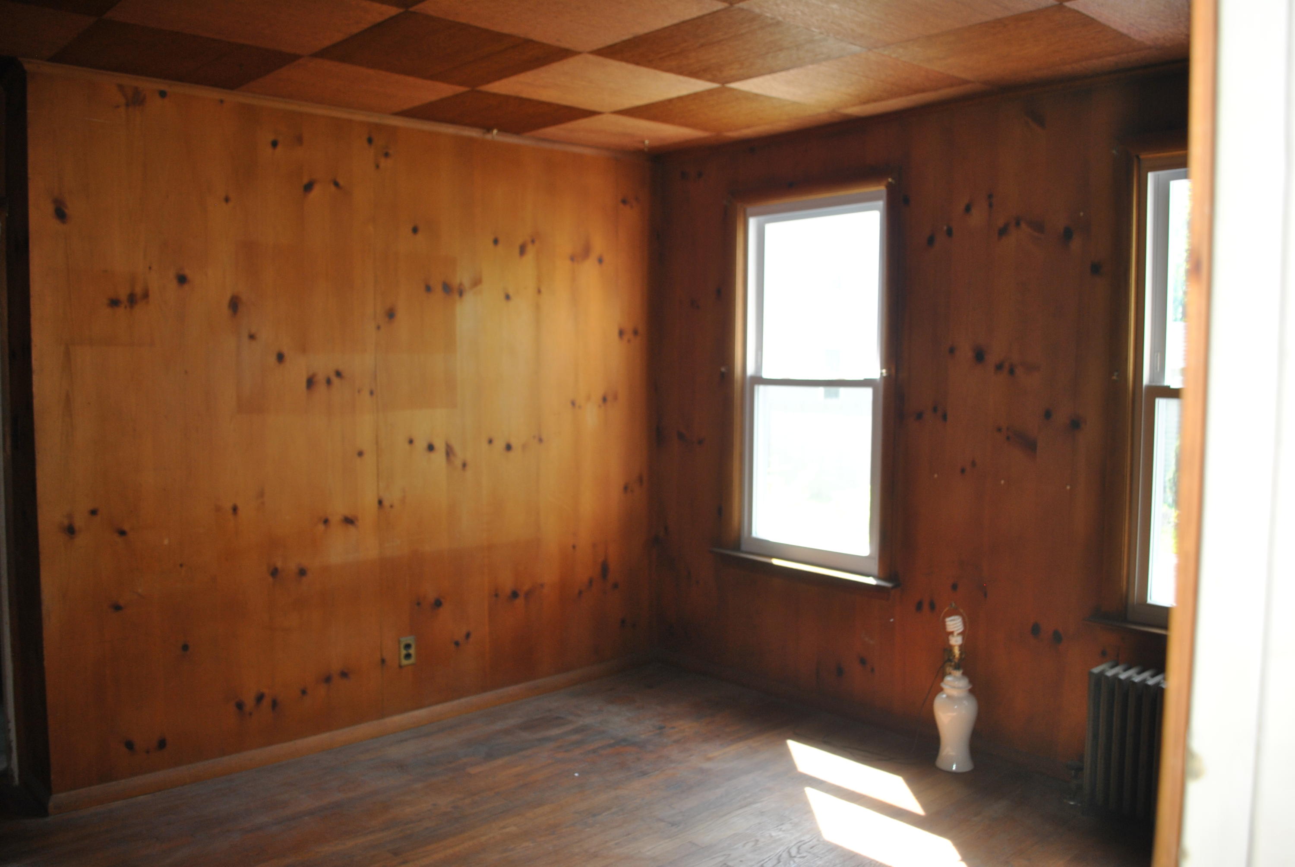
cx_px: 648
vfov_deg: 43.7
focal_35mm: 30
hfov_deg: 61.9
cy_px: 434
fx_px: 1080
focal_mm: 20
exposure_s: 1/60
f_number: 3.8
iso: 200
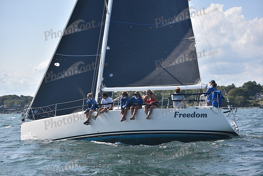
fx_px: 511
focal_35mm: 70
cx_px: 132
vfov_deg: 19.5
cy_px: 88
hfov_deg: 28.8
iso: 250
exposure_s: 1/1000
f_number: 4.5
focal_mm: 70
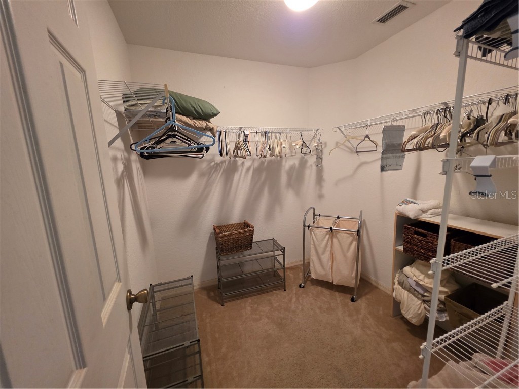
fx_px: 195
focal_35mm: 13
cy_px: 194
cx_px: 260
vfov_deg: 89.9
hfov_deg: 106.2
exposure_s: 1/60
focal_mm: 2.2
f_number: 1.9
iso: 400
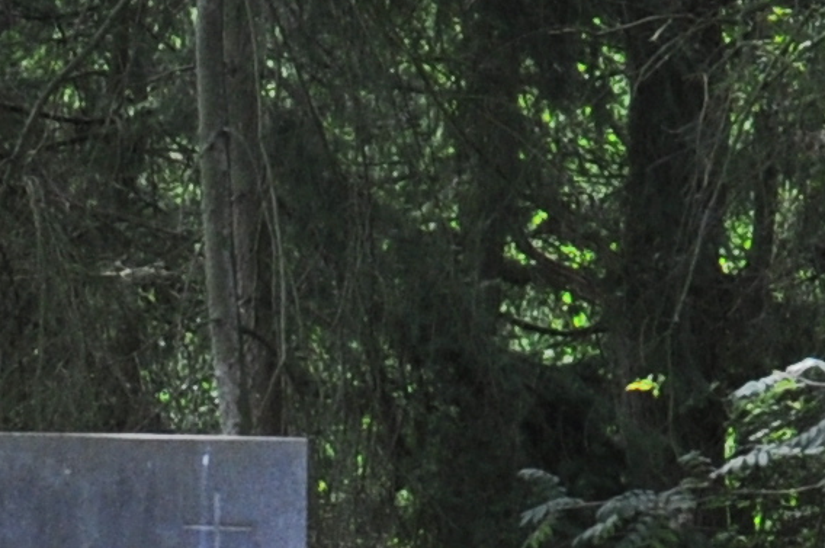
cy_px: 1480
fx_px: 4668
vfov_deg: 6.3
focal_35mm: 204
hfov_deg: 10.0
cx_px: -49
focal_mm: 18
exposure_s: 1/100
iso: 400
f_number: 5
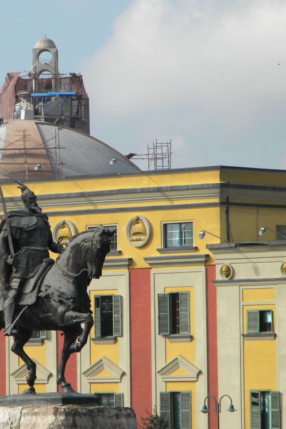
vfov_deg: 8.1
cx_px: 59
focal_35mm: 255
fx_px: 3036
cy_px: 215
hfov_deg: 5.4
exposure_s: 1/498
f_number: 5.2
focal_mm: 33.1
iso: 87
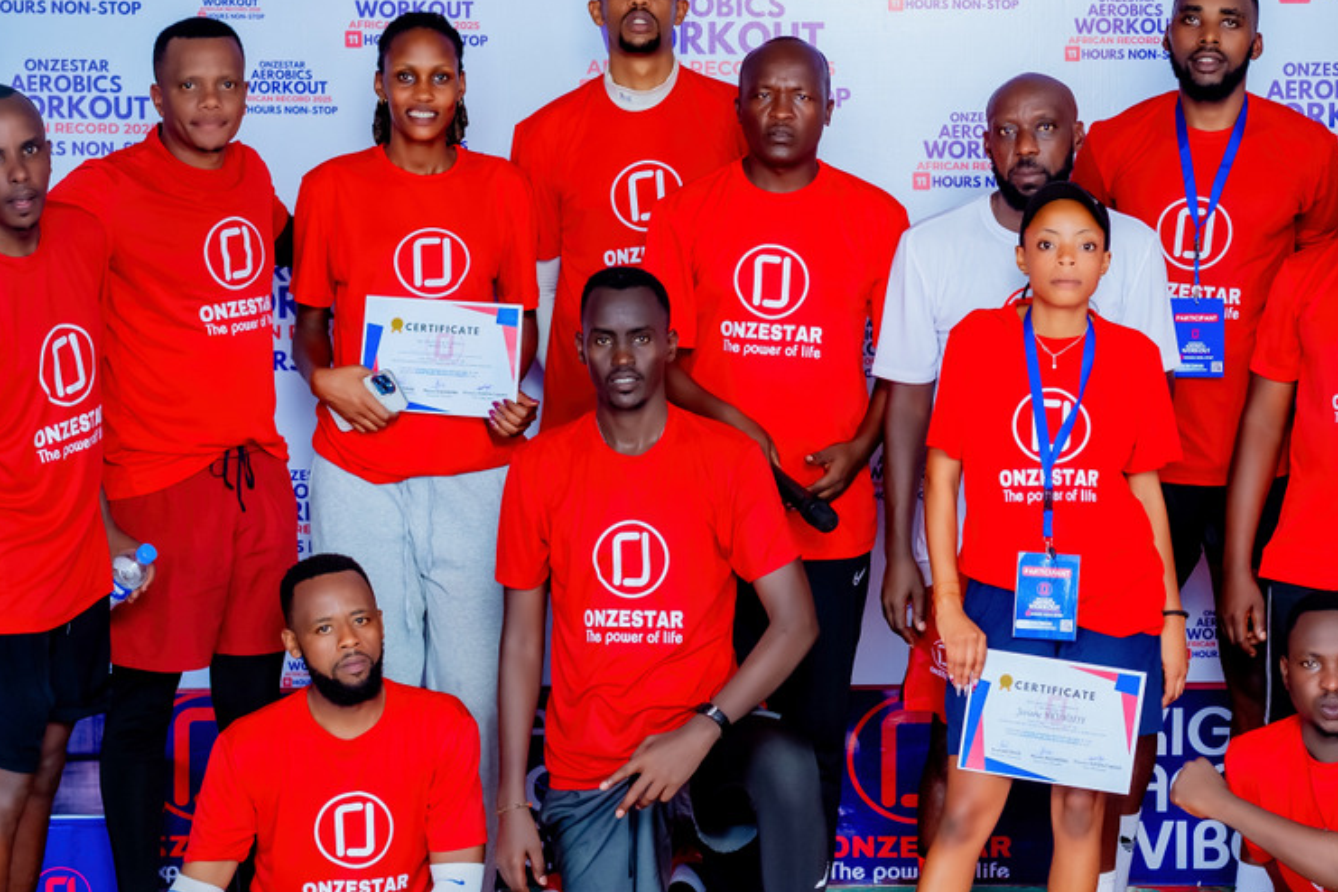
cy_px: 582
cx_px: 930
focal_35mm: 81
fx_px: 3010
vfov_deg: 16.8
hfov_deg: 24.9
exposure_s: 1/200
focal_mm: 50
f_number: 4.5
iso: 640
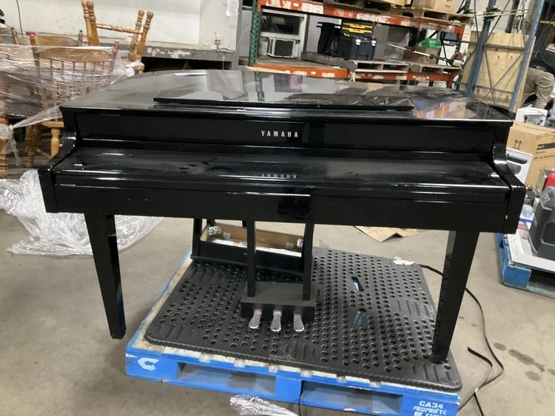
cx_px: 278
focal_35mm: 29
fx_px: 465
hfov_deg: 61.6
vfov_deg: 48.3
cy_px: 208
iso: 320
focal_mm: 3
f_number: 1.8
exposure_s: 1/30
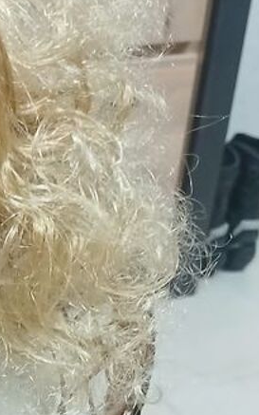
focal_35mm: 84
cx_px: -96
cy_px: 460
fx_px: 949
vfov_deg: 23.1
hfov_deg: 14.7
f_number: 1.8
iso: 640
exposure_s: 1/20
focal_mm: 3.98
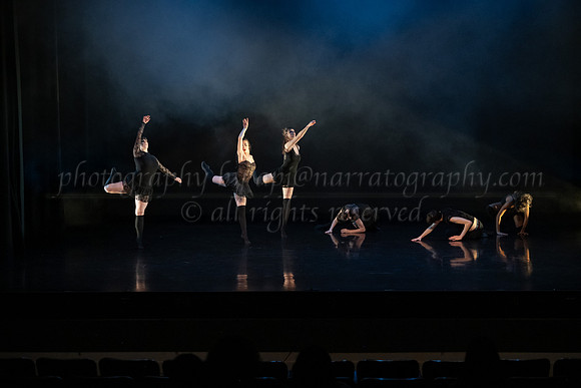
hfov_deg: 32.9
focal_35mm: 61
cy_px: 194
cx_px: 290
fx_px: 985
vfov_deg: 22.3
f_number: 3.2
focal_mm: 61
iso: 4000
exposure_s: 1/320
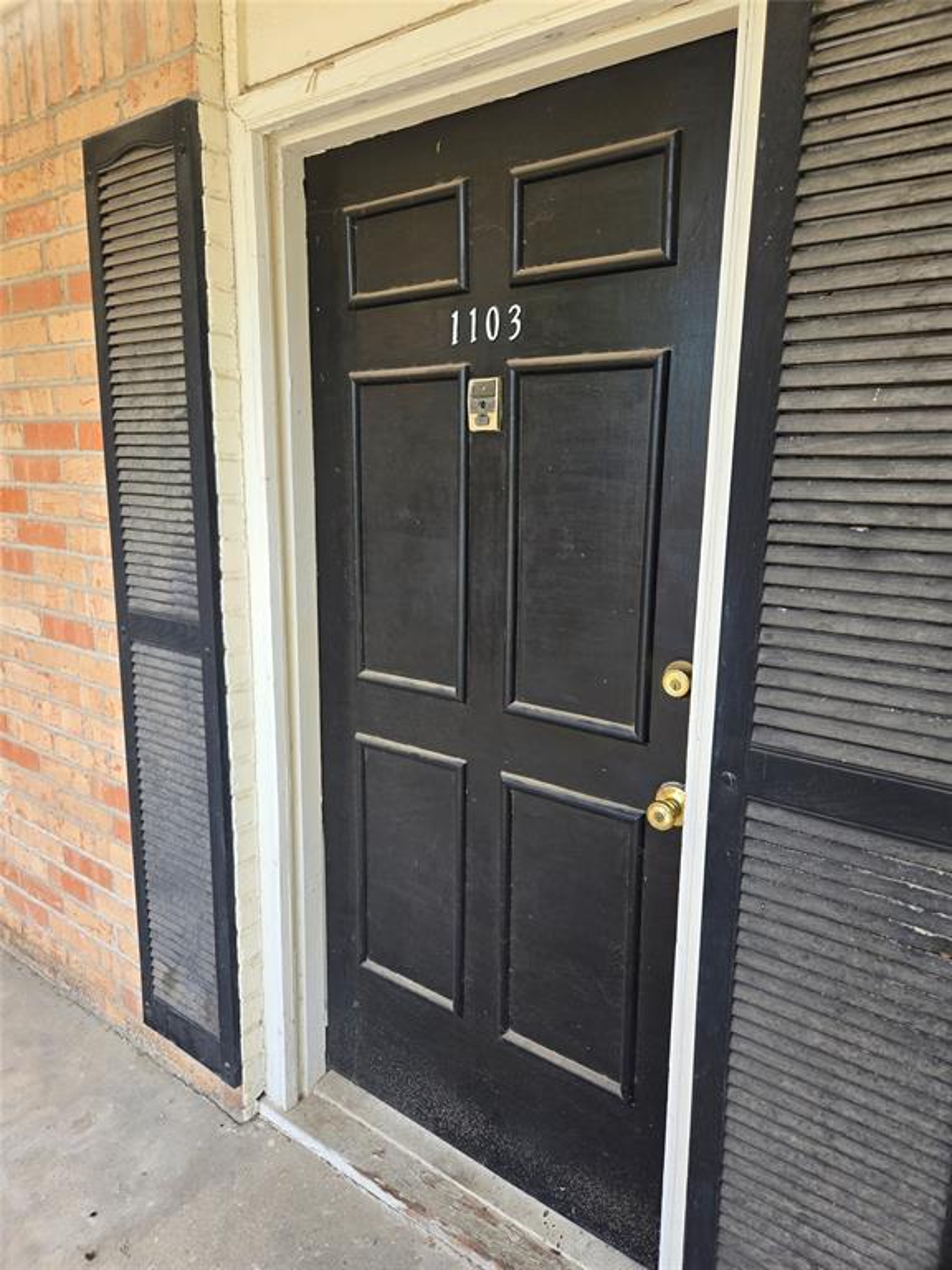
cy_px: 635
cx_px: 476
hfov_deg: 58.9
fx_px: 843
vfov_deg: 73.9
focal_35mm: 23
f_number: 1.8
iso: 40
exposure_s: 1/180
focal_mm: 5.4
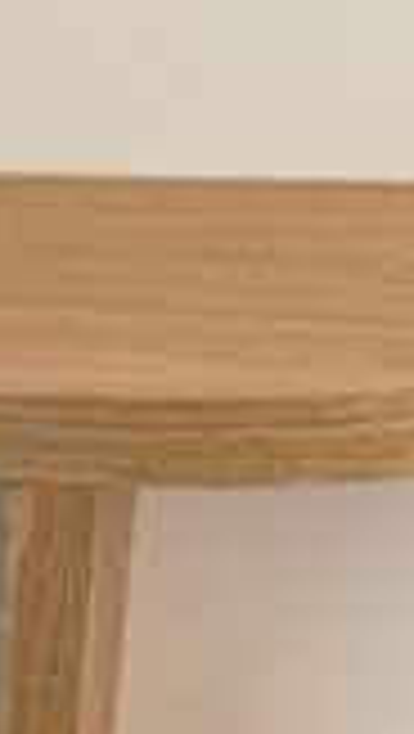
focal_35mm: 111
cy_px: 1000
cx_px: -590
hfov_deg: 9.7
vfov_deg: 17.8
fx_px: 2161
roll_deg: +2.6
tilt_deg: -30.6
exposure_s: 1/60
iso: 500
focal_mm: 4.2
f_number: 1.6
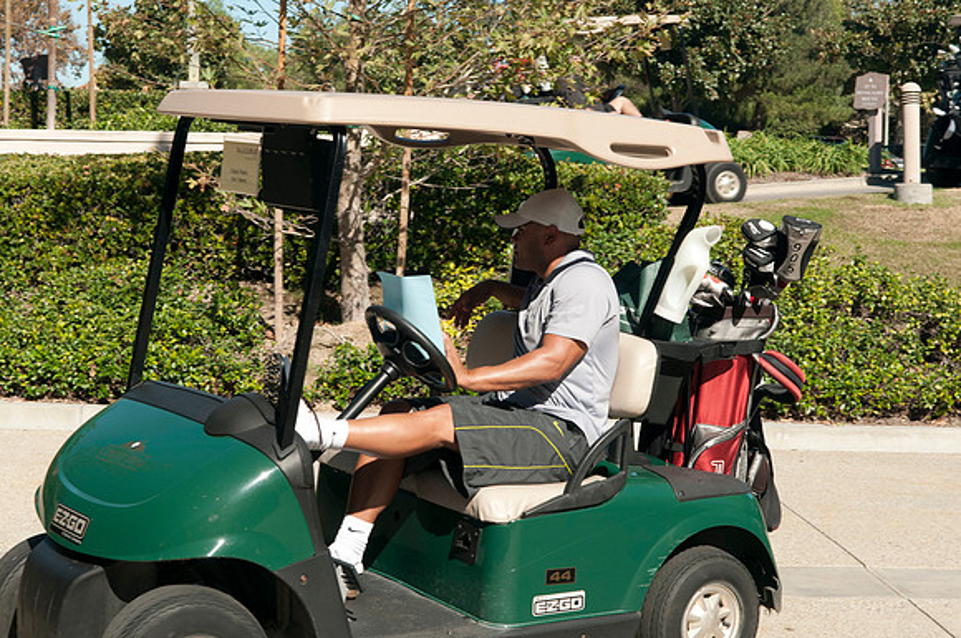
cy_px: 319
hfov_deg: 29.9
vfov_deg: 20.1
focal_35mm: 68
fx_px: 1799
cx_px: 480
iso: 400
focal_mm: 45
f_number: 10
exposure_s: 1/250
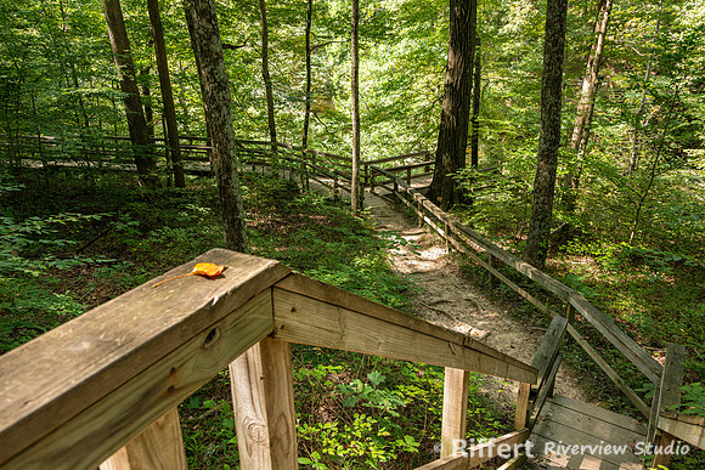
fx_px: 548
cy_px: 235
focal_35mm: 28
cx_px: 352
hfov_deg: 65.5
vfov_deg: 46.4
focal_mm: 28
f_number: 8
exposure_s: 1/125
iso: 900
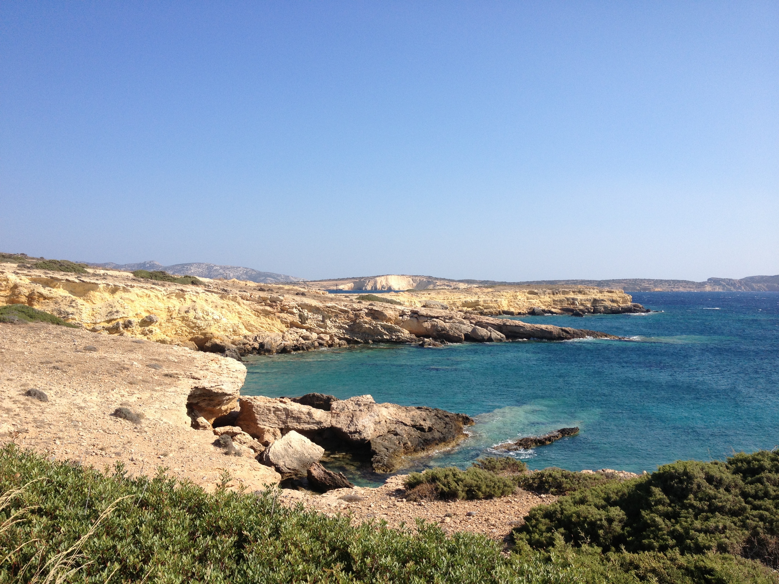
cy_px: 292
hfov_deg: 52.6
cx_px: 390
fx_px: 788
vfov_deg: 40.7
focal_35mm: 35
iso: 50
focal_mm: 4.28
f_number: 2.4
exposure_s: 1/1783
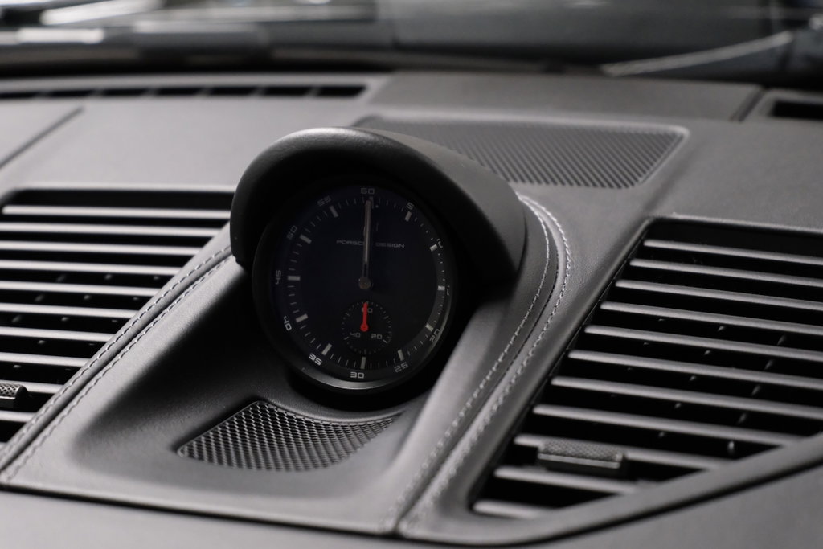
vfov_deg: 18.2
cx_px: 412
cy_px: 274
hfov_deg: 27.0
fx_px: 1715
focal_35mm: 75
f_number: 4.8
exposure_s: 1/75
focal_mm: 50
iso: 5000
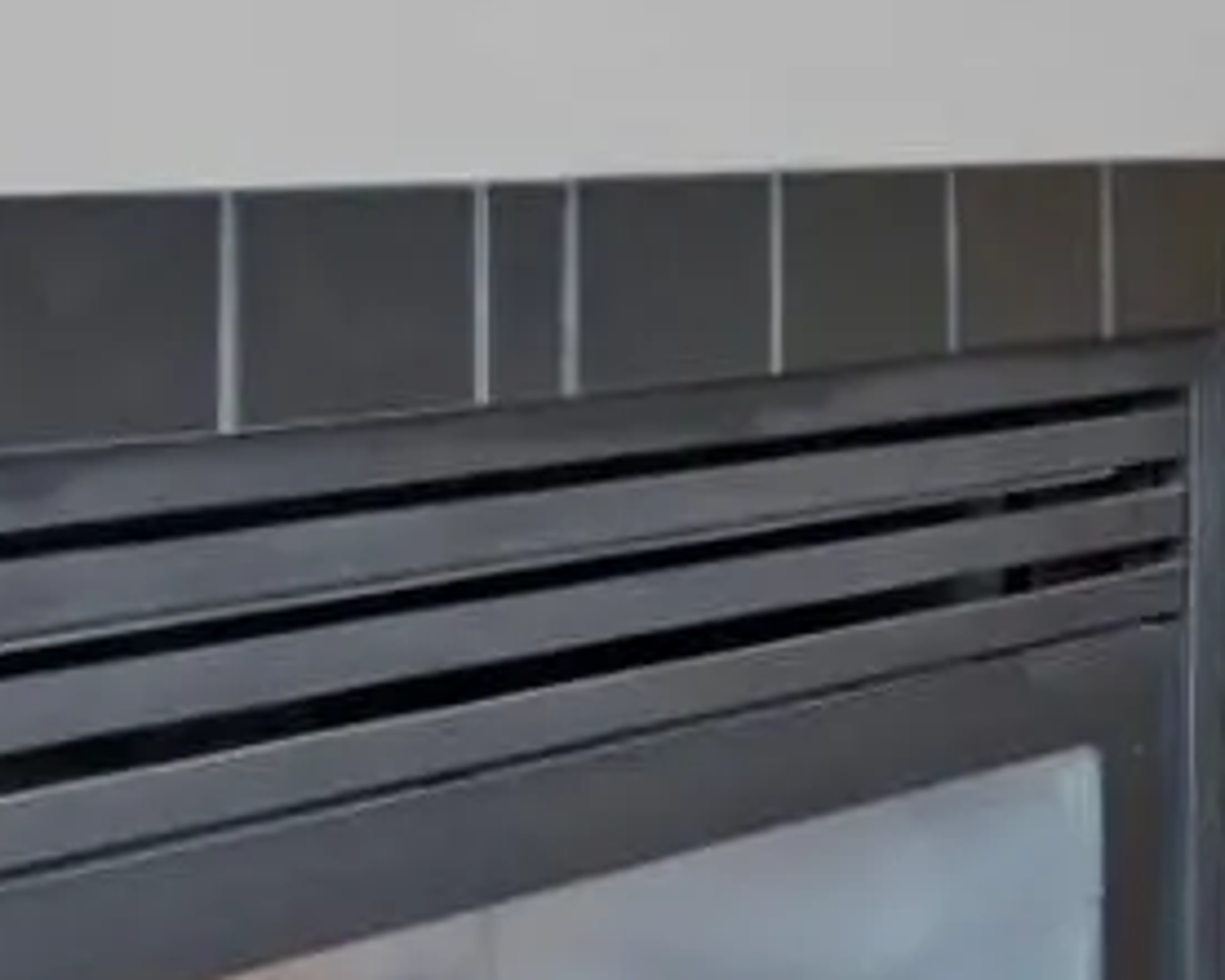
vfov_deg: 19.5
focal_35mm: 77
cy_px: 49
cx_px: 2783
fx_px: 2793
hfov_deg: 15.7
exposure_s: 1/10
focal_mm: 14
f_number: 8
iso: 400
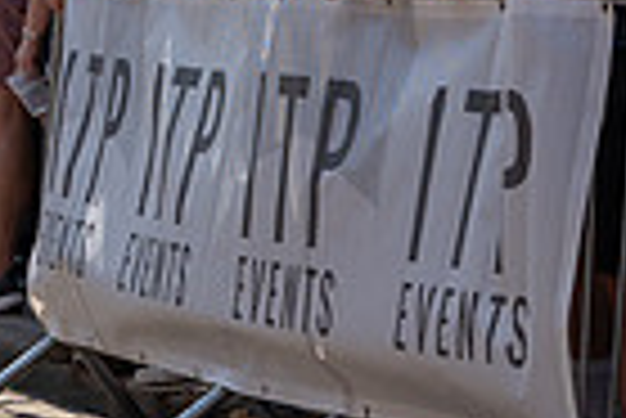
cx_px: -271
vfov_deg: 4.0
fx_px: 5883
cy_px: -278
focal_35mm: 338
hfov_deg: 6.0
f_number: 4
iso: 160
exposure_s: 1/1600
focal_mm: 62
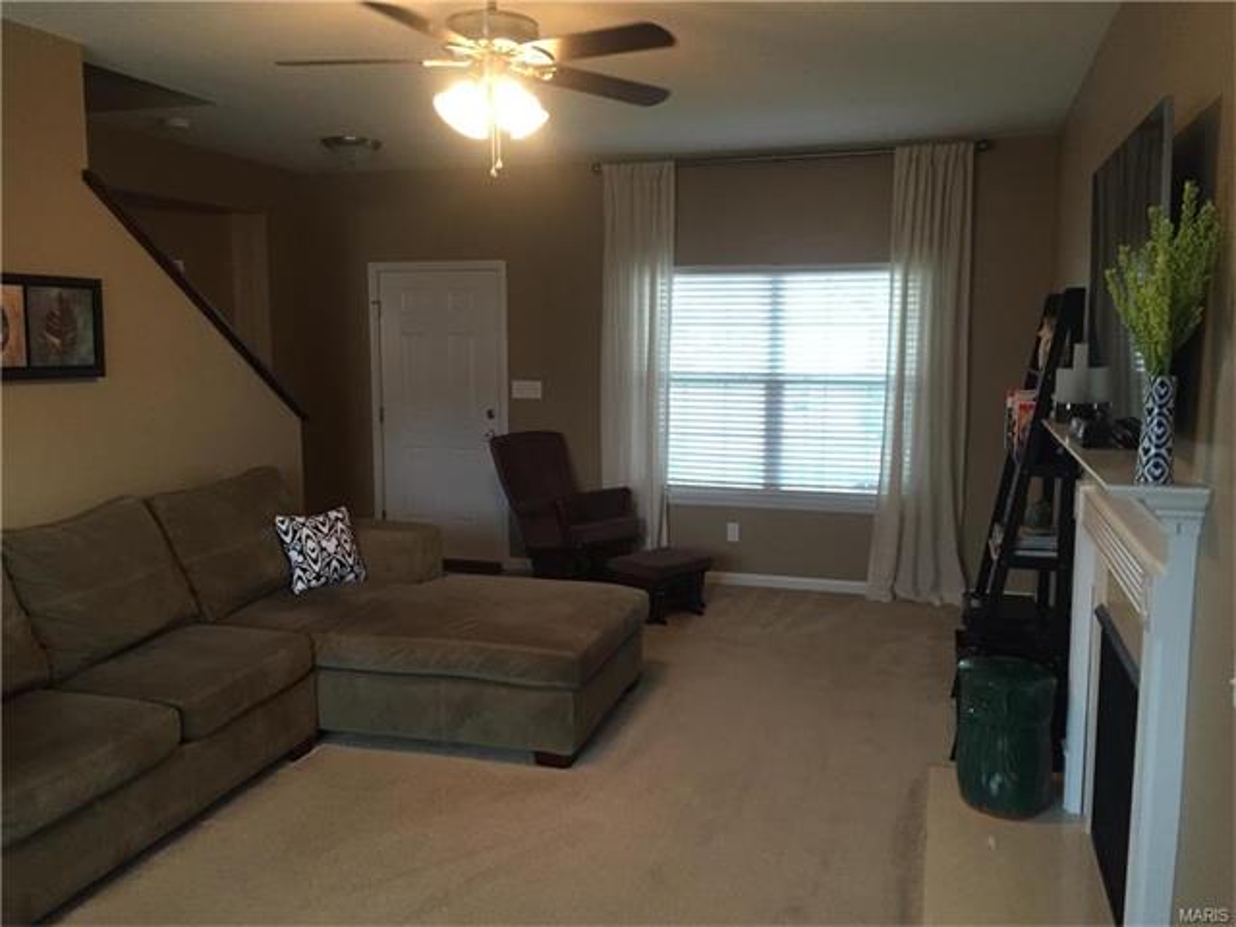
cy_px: 464
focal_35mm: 29
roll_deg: +0.3
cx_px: 618
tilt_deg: -6.0
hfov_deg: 61.7
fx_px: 1035
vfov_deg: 48.2
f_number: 2.2
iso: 200
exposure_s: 1/30
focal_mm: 4.15
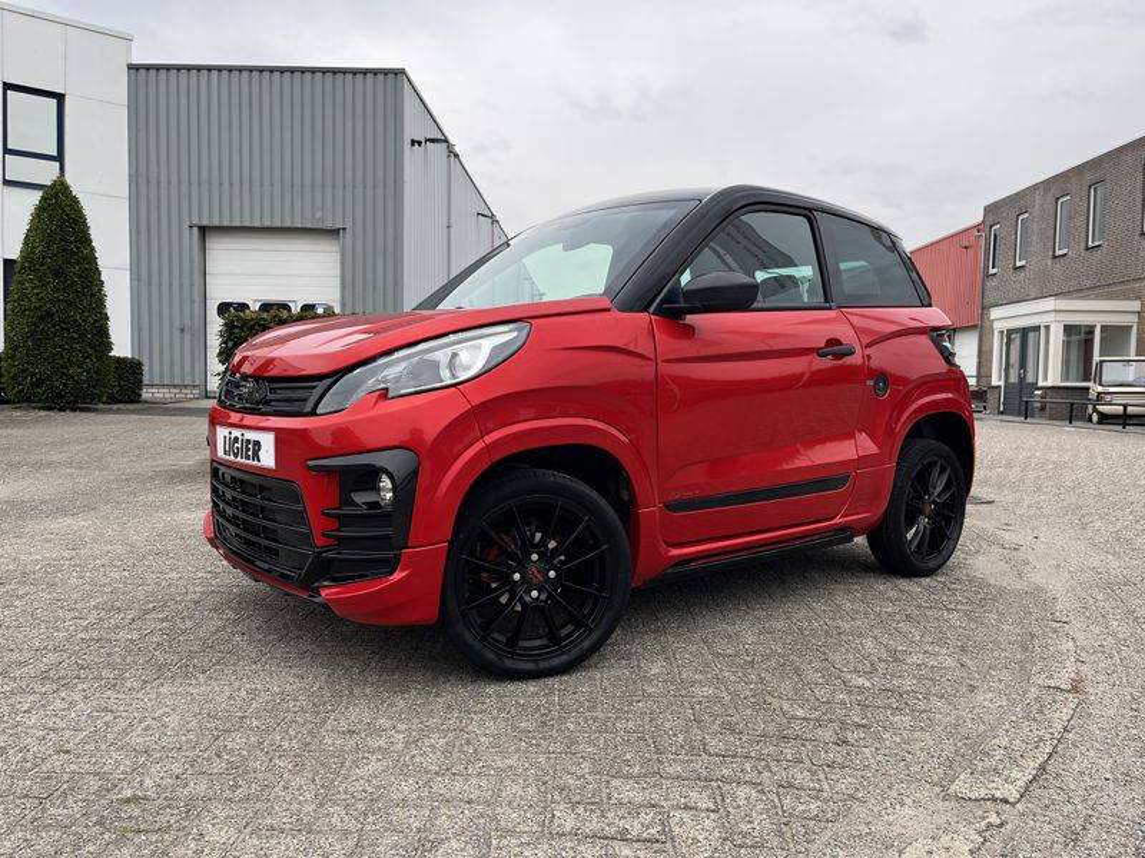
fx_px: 860
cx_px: 572
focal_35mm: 26
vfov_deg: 53.1
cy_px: 429
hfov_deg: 67.3
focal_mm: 5.1
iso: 50
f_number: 1.6
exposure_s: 1/833
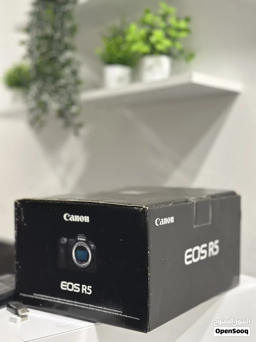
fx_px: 473
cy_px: 171
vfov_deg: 39.7
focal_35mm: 48
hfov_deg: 30.3
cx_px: 128
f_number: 1.78
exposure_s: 1/34
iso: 400
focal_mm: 6.86
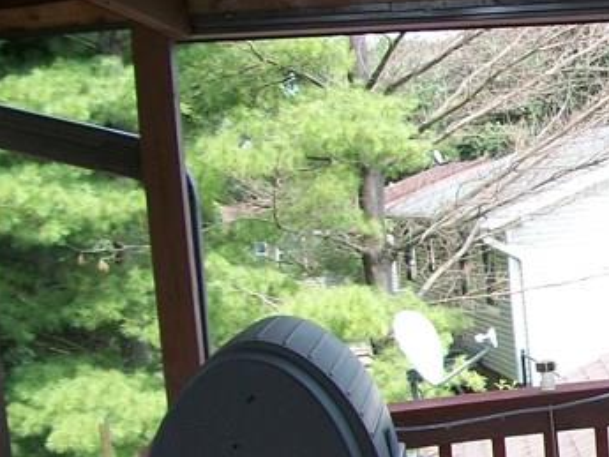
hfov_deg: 18.5
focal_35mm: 95
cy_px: 319
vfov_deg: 15.5
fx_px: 1672
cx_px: 886
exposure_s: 1/125
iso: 80
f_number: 2.9
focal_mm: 5.7
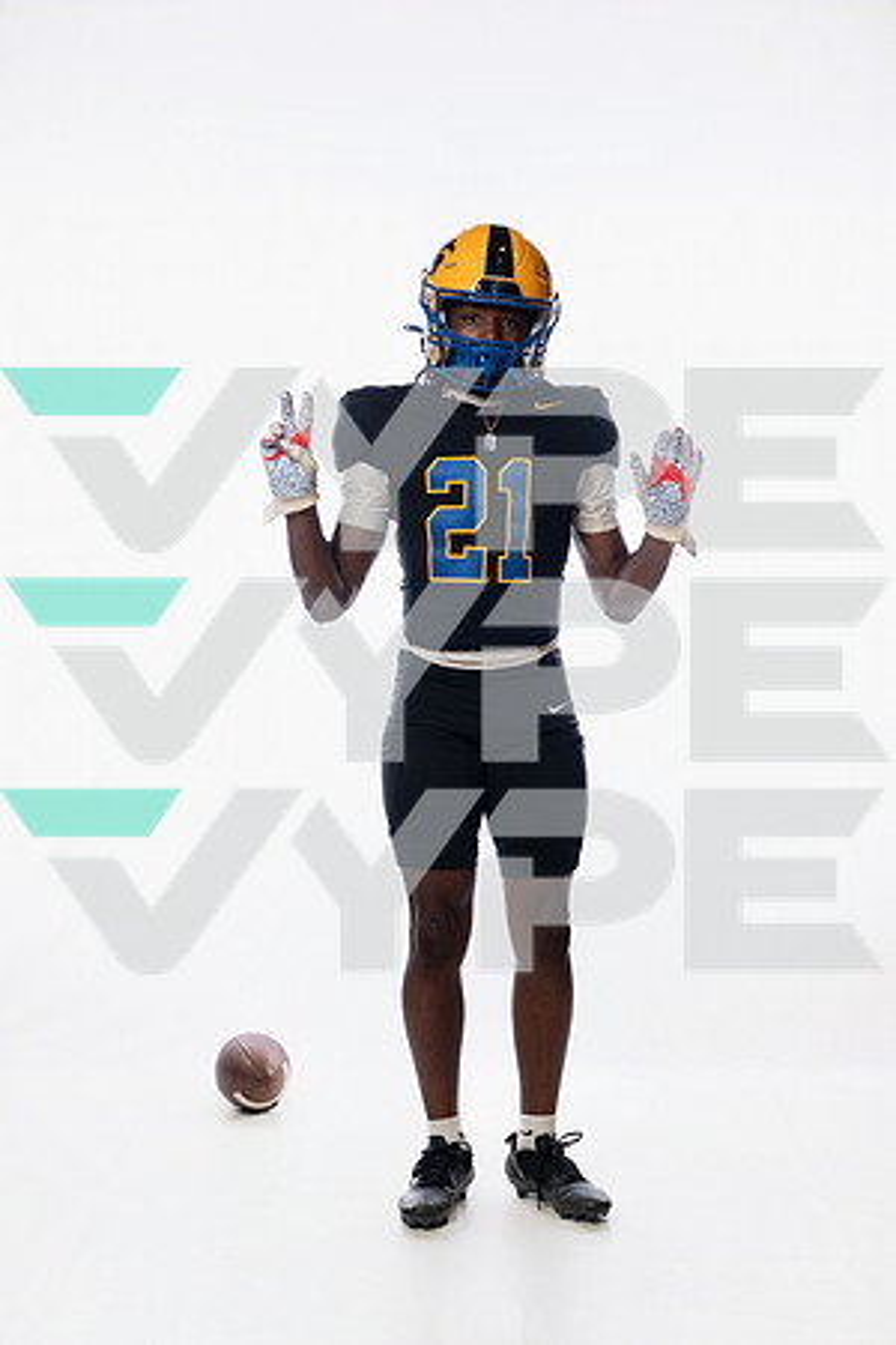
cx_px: 448
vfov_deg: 31.4
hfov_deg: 21.2
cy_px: 672
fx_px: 2389
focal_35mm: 64
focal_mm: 64
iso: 640
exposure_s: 1/250
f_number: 5.6
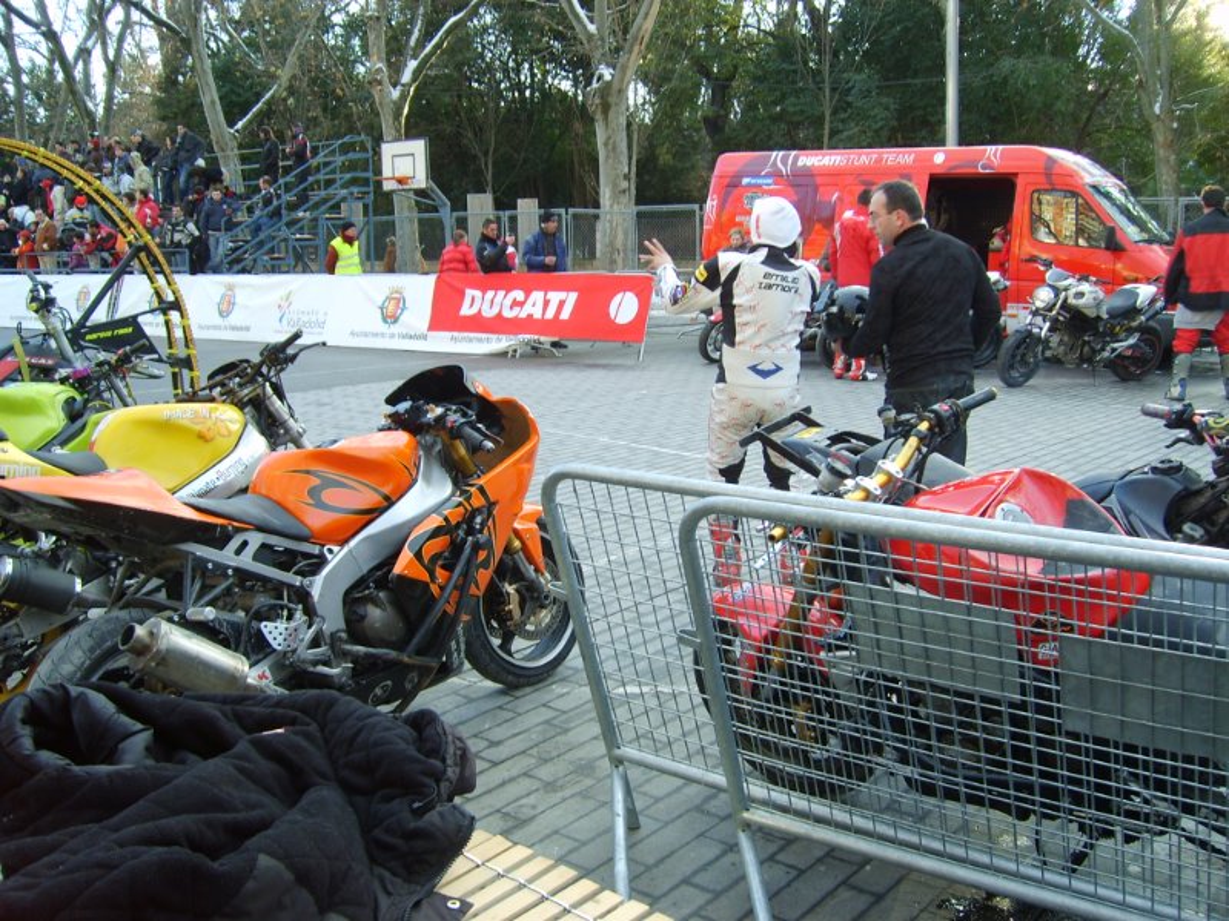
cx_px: 614
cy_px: 460
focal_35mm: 35
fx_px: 1243
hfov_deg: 52.6
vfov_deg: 40.7
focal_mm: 5.8
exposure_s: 1/60
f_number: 2.8
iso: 50
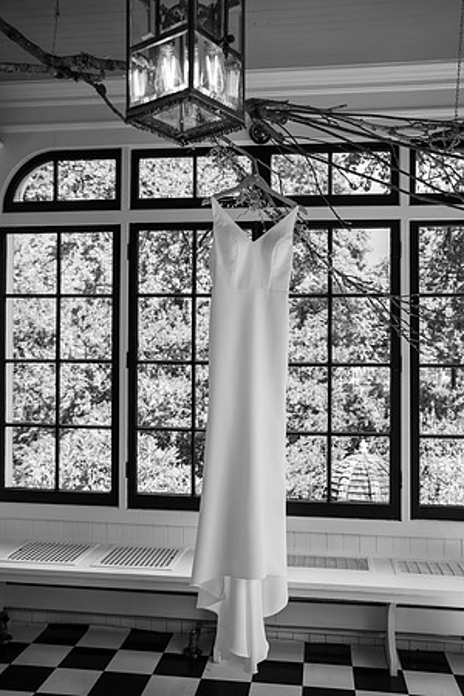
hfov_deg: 37.9
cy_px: 348
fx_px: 677
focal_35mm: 35
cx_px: 232
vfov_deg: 54.4
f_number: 5
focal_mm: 35
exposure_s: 1/320
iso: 250
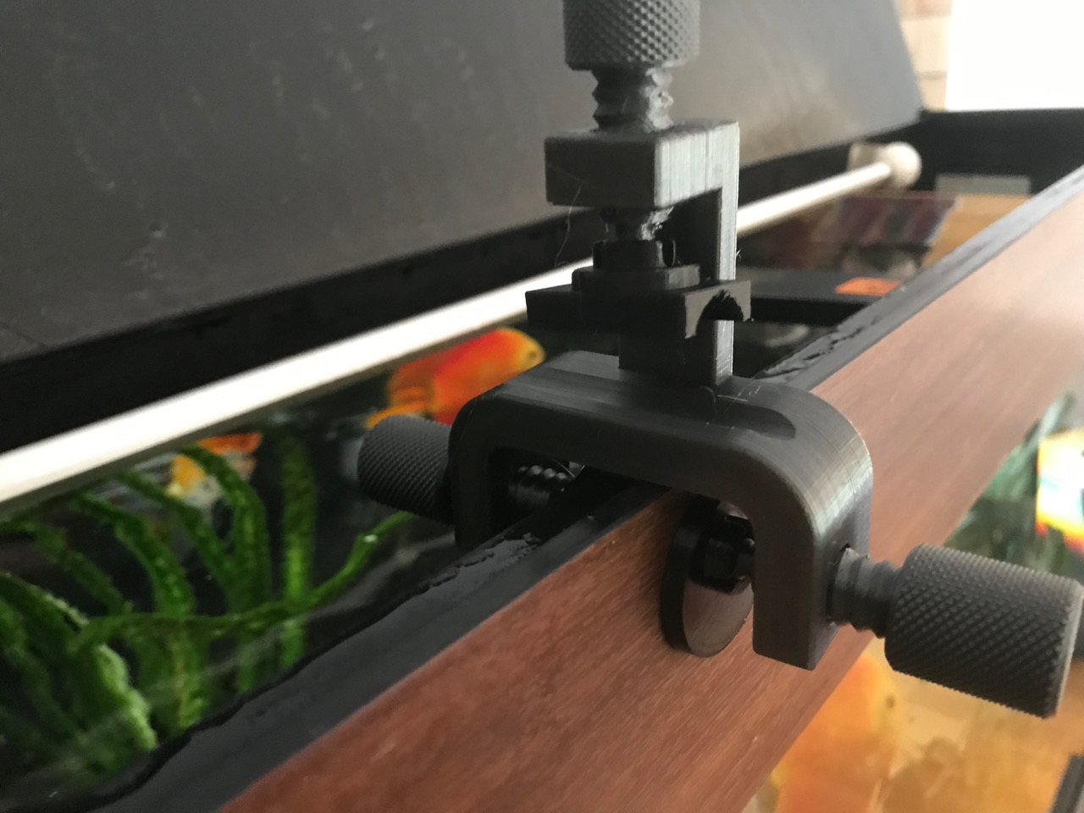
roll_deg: +2.2
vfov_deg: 49.7
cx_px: 542
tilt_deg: -20.6
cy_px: 406
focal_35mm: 28
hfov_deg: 63.4
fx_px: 877
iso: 100
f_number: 1.8
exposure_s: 1/6
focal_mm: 3.99
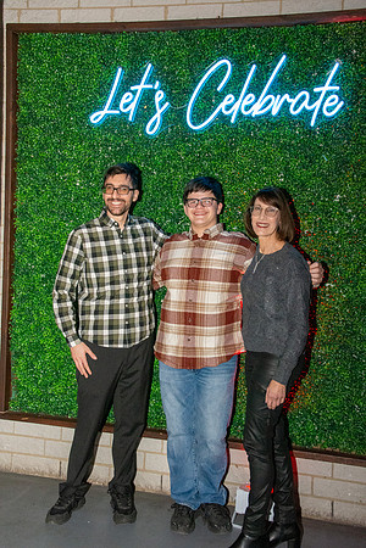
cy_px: 274
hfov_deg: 29.9
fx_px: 686
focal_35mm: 45
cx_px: 183
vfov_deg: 43.6
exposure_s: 1/250
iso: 4000
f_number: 11
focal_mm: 30
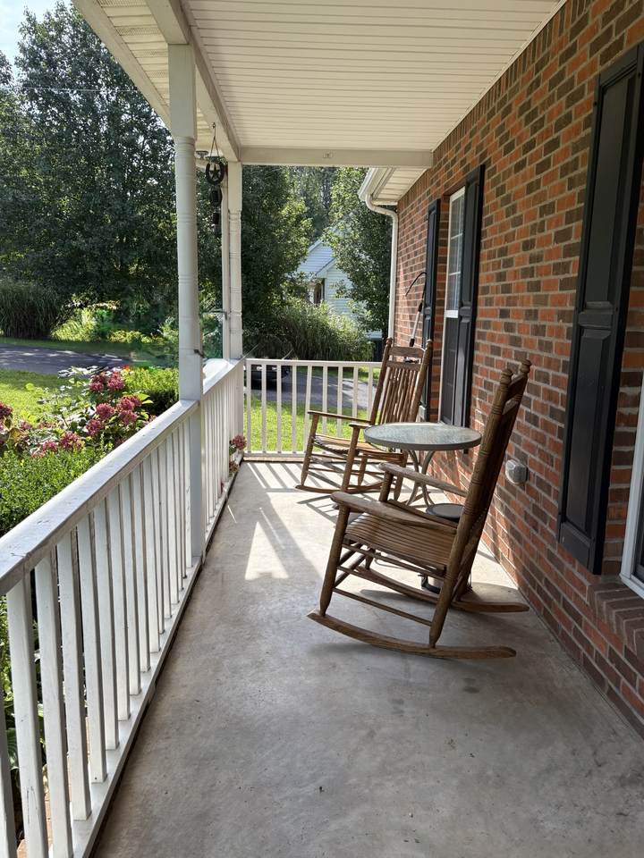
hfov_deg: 53.1
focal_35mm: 26
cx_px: 322
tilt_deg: -9.4
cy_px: 429
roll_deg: -1.2
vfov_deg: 67.3
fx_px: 645
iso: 50
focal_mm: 5.96
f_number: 1.6
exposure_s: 1/959
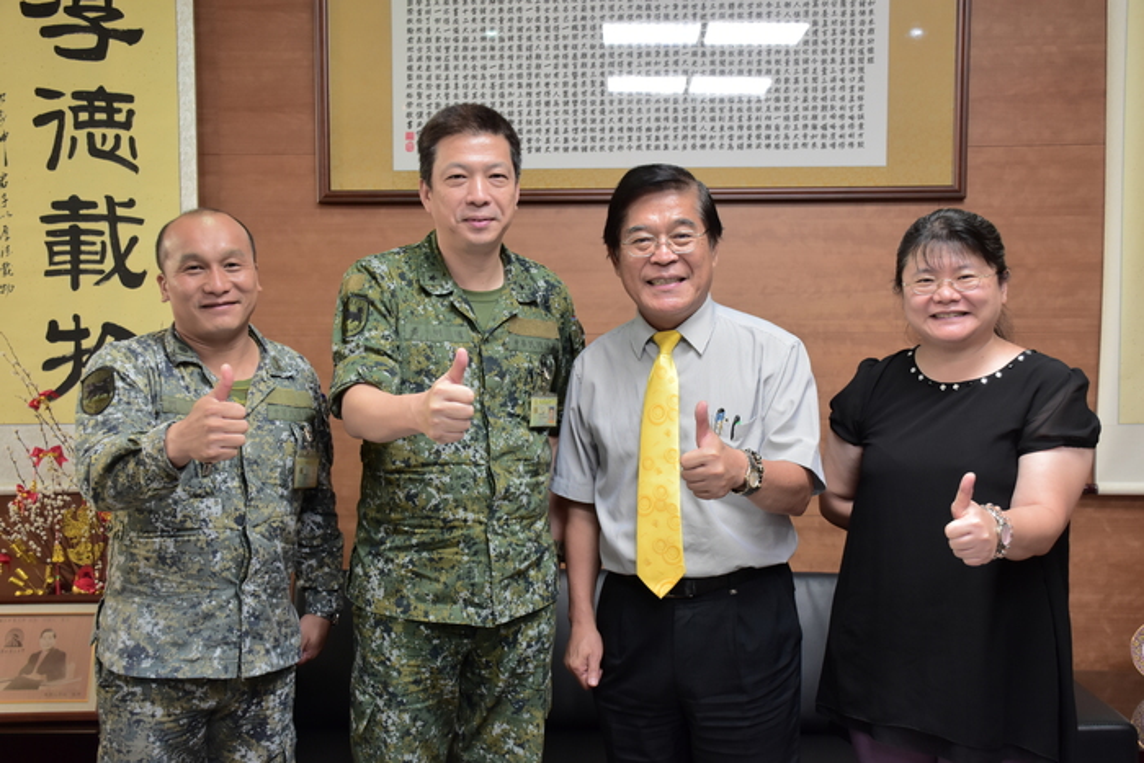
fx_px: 1240
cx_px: 572
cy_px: 382
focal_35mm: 39
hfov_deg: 49.5
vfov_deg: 34.2
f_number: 5.6
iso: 800
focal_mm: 26
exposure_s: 1/25
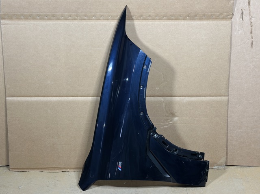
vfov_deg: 30.2
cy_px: 97
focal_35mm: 48
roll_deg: +0.7
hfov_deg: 39.7
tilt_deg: -19.1
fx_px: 360
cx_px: 130
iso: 200
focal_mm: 6.86
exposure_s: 1/50
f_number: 1.78
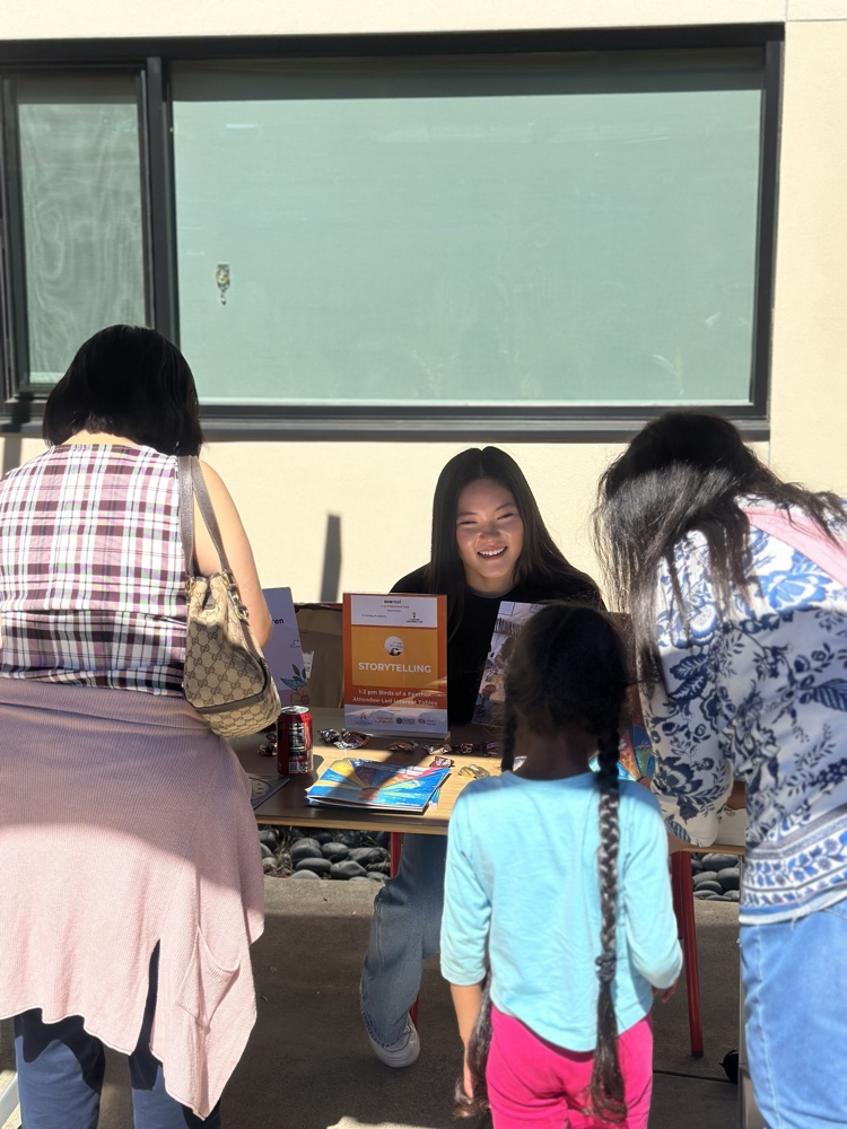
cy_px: 564
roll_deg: +0.3
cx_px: 424
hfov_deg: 30.3
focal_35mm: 48
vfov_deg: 39.7
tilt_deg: -8.2
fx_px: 1566
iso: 100
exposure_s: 1/7634
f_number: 1.78
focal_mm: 6.86
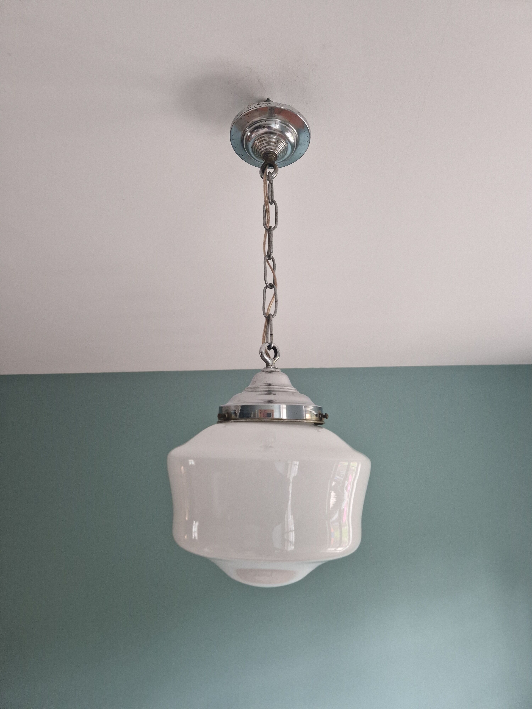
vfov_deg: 73.9
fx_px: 471
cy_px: 354
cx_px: 266
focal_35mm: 23
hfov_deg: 58.9
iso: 80
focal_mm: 5.4
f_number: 1.8
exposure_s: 1/100
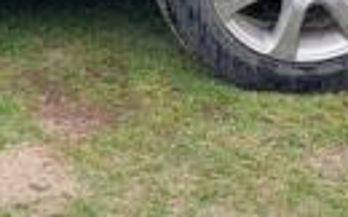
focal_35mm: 125
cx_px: -128
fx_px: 1184
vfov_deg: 10.3
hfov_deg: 15.7
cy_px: -59
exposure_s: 1/187
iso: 40
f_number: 1.8
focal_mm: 5.23
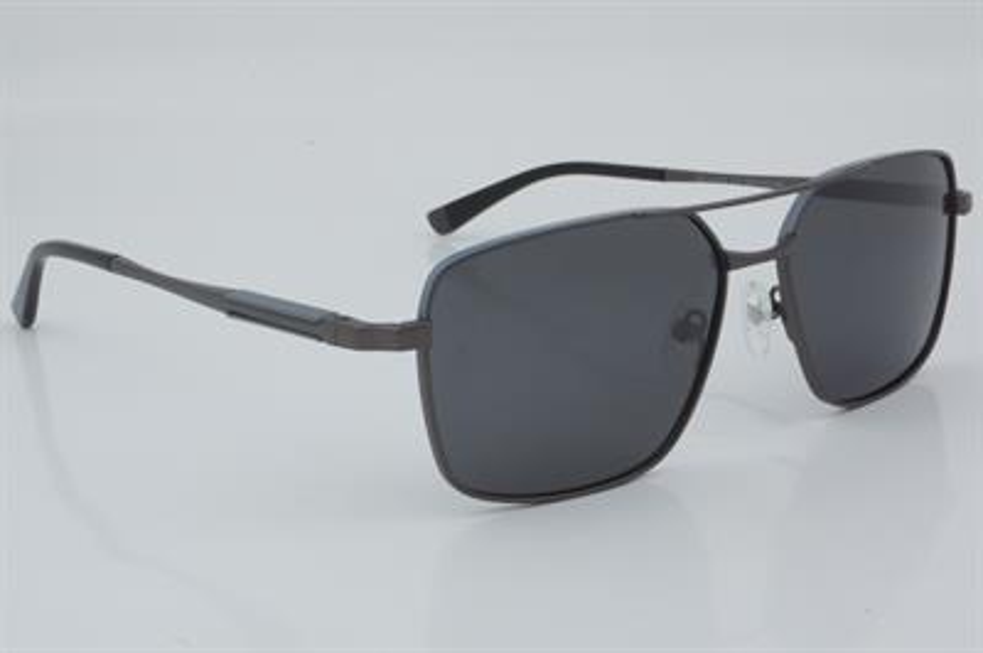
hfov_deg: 27.0
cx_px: 492
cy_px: 326
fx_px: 2046
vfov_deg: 18.2
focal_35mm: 75
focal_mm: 50
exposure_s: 1/3
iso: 100
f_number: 32
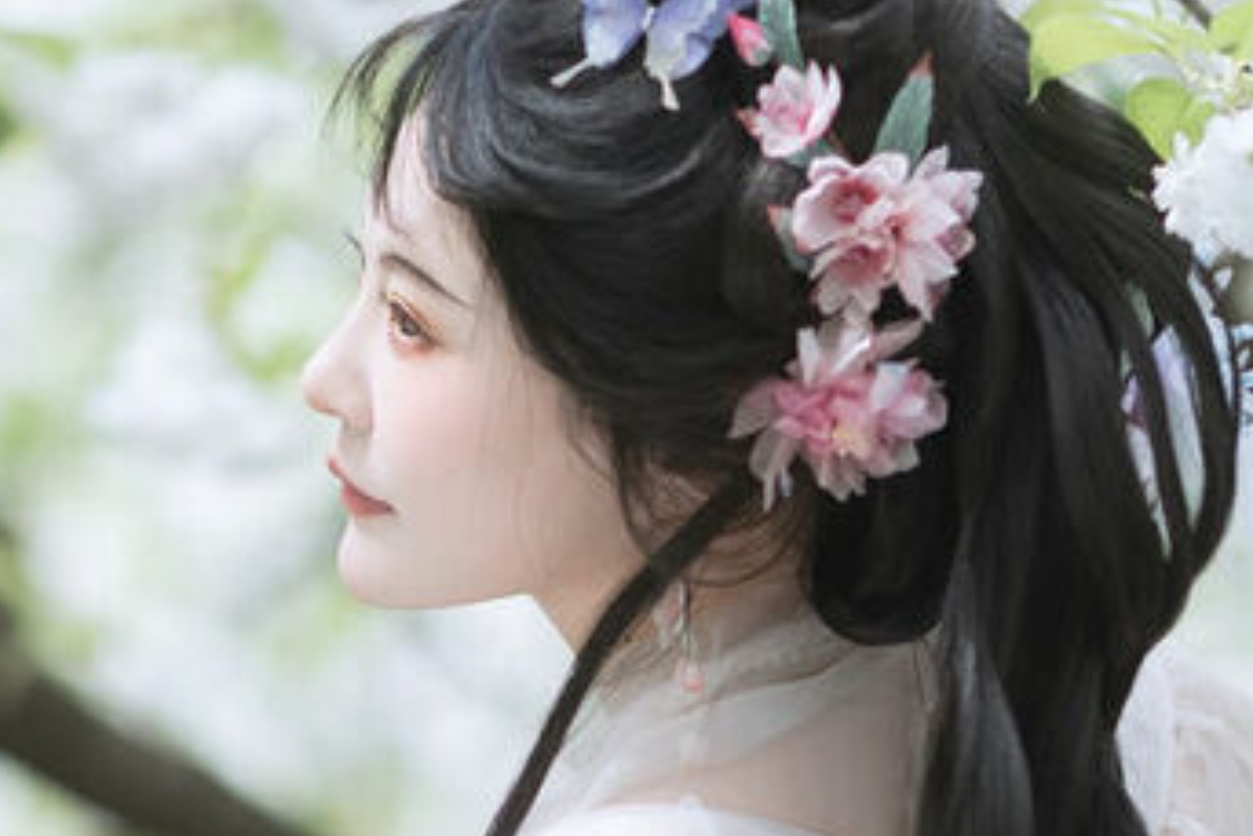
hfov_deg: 7.9
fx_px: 9053
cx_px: 639
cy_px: 927
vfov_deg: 5.3
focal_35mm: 260
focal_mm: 85
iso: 100
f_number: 1.8
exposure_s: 1/640
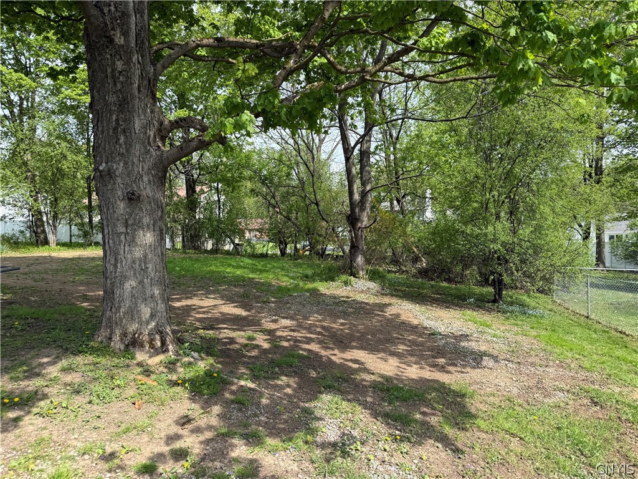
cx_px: 319
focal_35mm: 24
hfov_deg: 71.6
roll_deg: +0.7
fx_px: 442
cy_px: 240
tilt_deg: +0.8
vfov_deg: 56.8
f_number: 1.78
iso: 80
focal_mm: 6.76
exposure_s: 1/1493
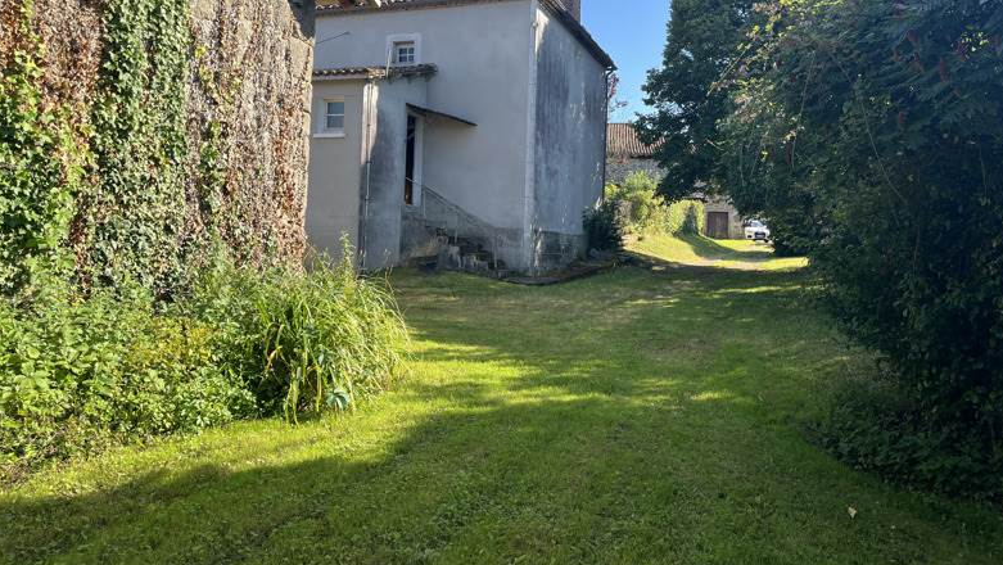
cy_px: 200
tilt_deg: +4.2
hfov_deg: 66.0
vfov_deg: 39.9
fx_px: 772
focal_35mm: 29
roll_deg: -1.3
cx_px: 509
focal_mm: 5.1
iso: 50
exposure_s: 1/1046
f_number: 1.6
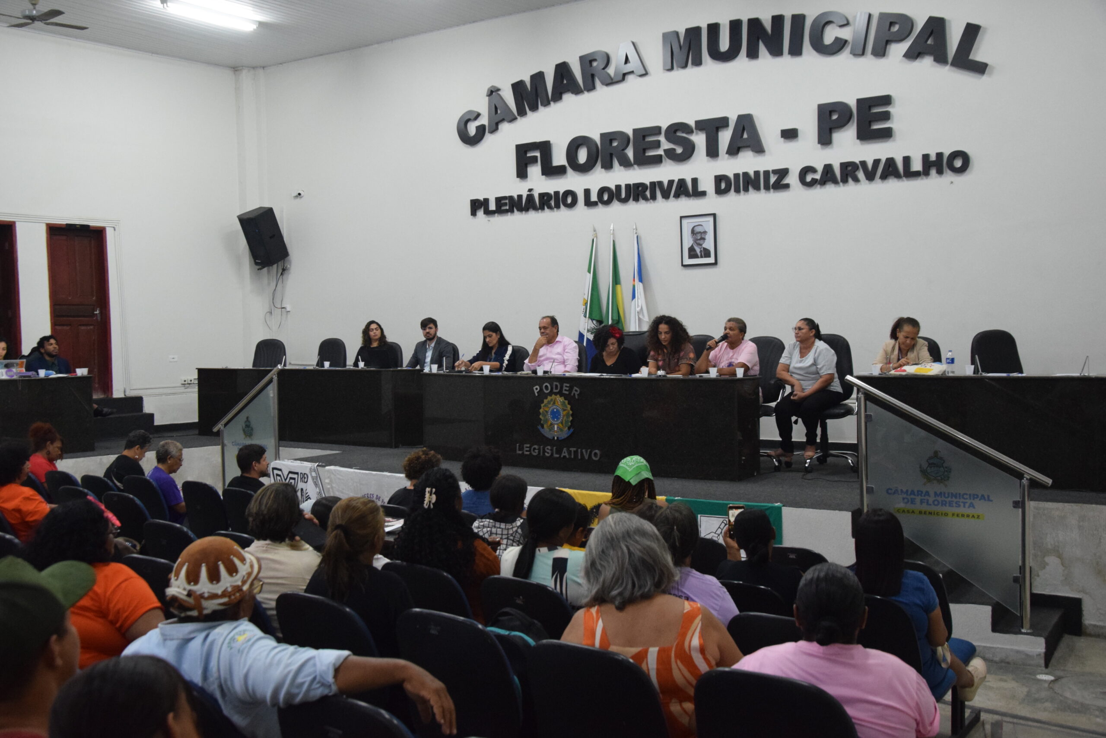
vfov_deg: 35.5
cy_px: 369
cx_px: 553
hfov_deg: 51.3
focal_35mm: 38
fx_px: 1152
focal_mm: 25
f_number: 5.6
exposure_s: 1/60
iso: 2800
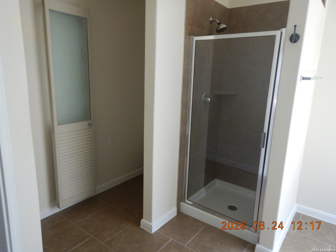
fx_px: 233
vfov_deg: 56.8
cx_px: 168
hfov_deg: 71.6
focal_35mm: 24
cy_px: 126
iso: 360
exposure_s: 1/30
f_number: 2.8
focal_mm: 4.3
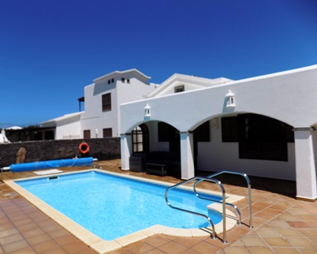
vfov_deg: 56.8
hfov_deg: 67.9
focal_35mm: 25
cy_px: 129
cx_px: 141
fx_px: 235
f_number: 9.9
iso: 80
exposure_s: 1/320
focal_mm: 4
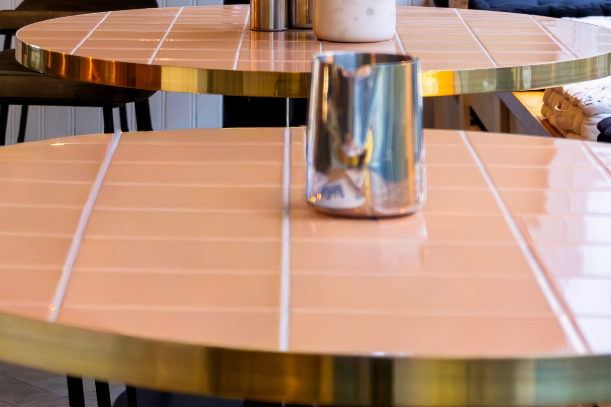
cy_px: -73
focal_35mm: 116
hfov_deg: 17.5
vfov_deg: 11.6
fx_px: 1969
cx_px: 129
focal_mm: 25.4
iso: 1600
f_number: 3.2
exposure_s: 1/100
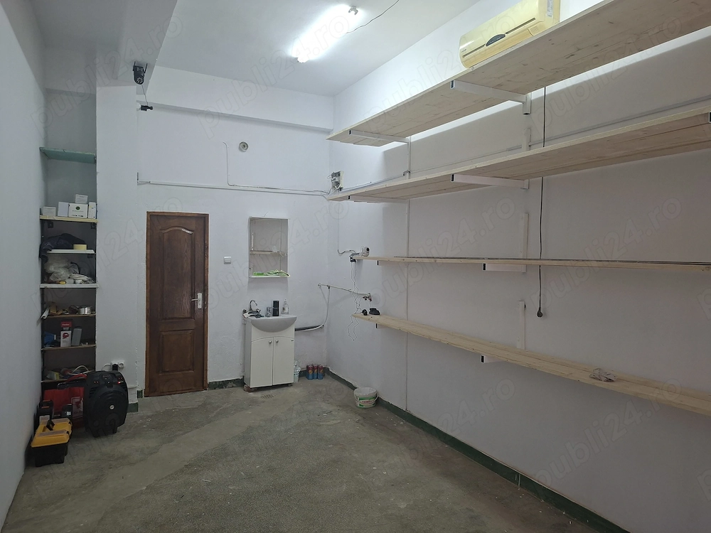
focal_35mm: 23
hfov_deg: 73.9
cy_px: 266
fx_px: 472
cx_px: 356
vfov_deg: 58.9
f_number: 1.8
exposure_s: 1/100
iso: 160
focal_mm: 5.54
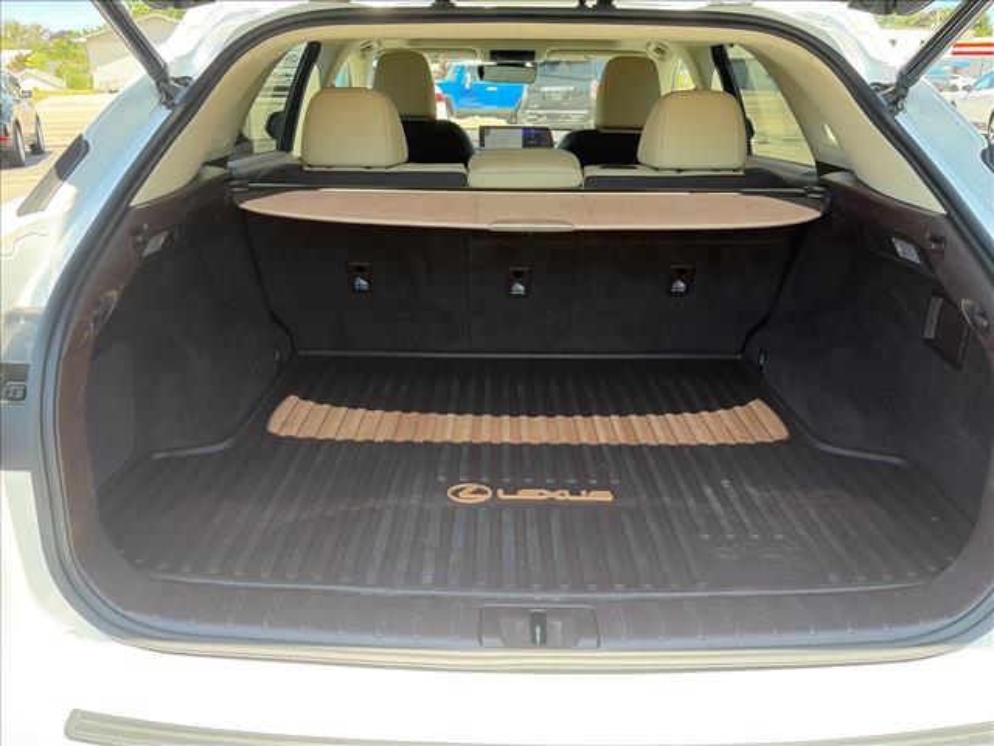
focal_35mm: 26
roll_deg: +1.0
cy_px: 373
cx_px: 497
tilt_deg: -22.7
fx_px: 747
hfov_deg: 67.3
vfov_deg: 53.1
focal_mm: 5.96
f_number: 1.6
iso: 50
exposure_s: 1/172
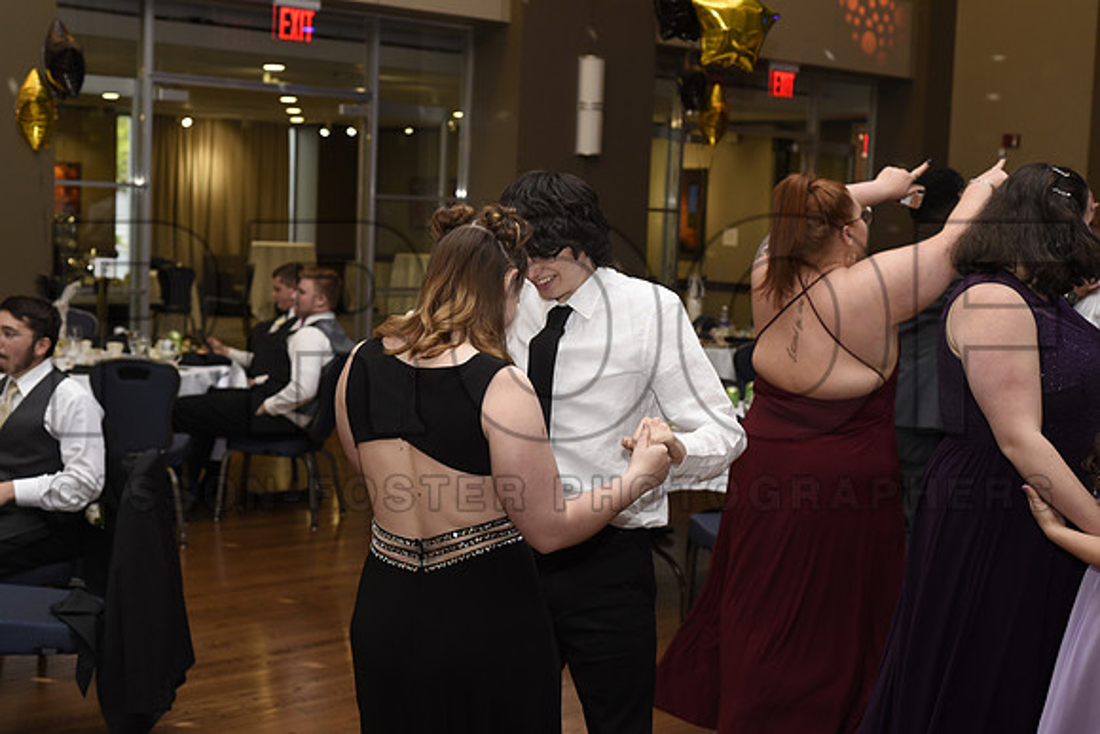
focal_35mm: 50
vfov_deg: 27.0
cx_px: 550
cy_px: 367
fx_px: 1528
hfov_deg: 39.6
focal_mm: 50
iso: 1250
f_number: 5
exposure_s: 1/200
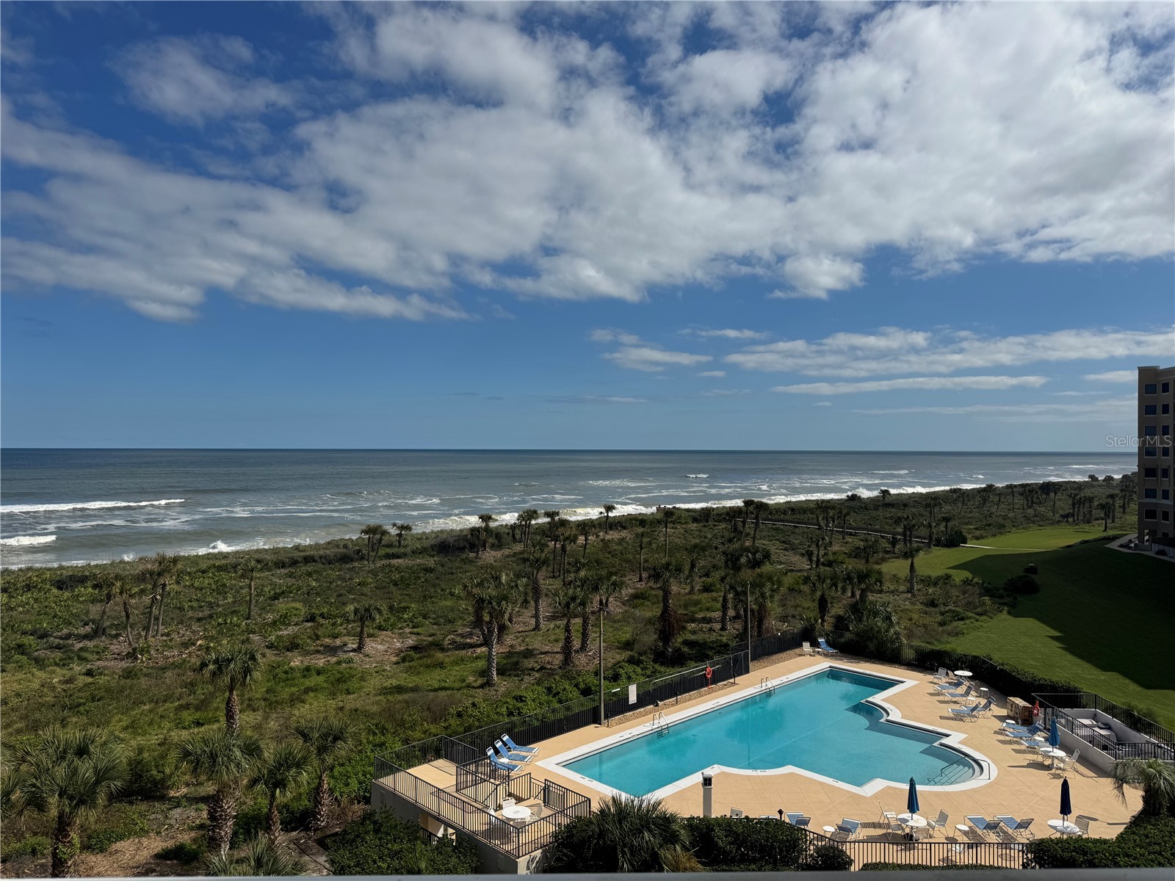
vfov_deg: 56.8
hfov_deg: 71.6
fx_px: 815
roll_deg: -0.6
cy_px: 440
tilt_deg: +0.0
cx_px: 588
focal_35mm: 24
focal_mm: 6.76
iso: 80
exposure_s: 1/12346
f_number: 1.78
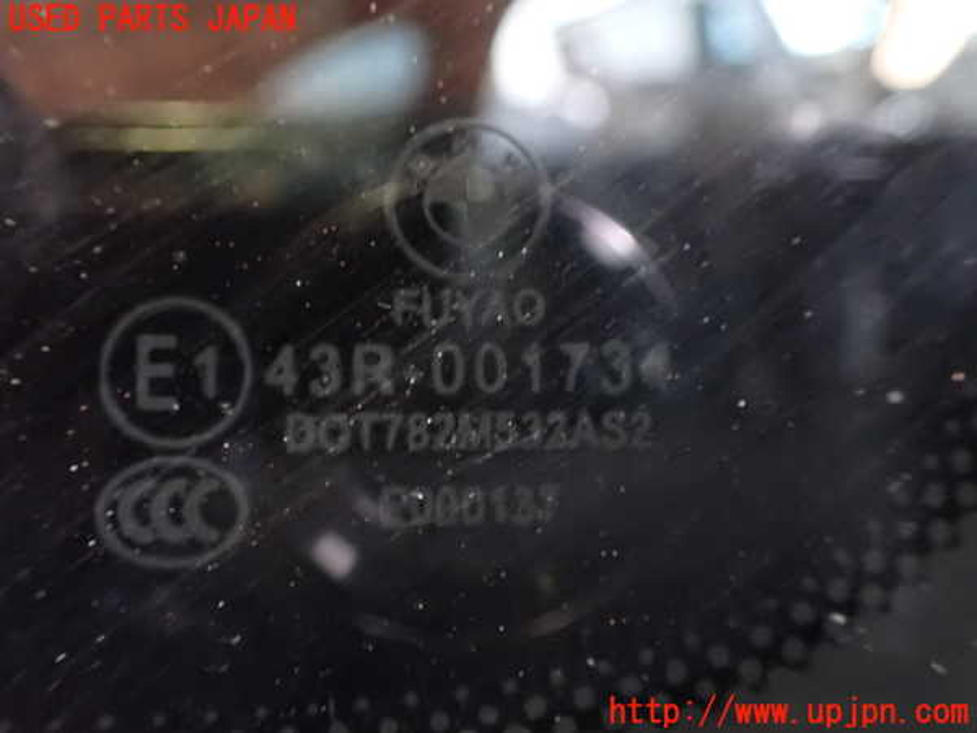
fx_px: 847
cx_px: 488
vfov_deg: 46.8
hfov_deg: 60.0
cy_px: 366
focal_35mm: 30
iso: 1600
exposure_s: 1/15
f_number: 2.3
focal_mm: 5.4
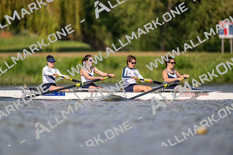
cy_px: 78
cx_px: 116
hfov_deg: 3.4
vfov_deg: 2.3
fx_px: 3884
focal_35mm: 600
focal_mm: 600
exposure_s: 1/2500
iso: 250
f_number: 4
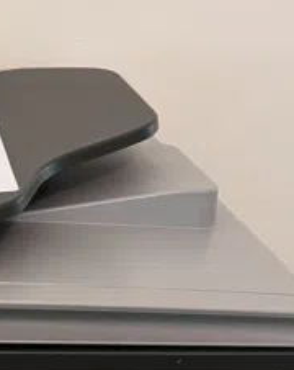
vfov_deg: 26.0
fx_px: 785
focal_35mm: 72
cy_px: 300
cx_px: -121
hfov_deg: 19.1
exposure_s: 1/50
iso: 200
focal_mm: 5.7
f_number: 1.5
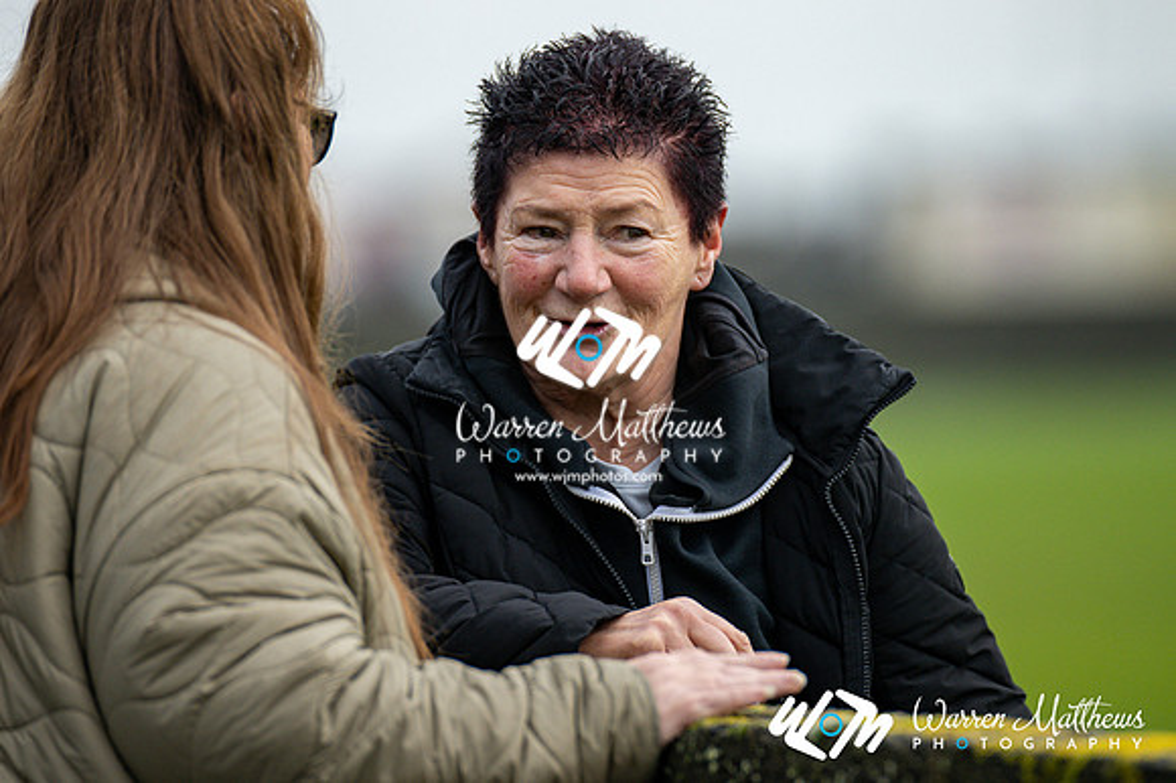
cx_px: 588
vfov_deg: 3.1
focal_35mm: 450
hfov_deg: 4.6
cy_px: 392
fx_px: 14691
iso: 450
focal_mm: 300
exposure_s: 1/1600
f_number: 2.8
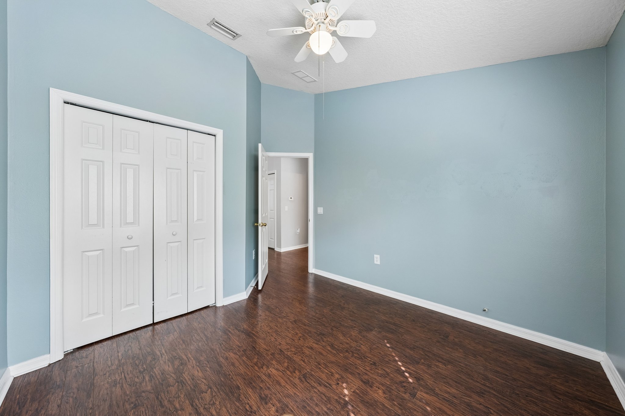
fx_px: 208
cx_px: 312
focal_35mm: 12
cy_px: 208
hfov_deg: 112.6
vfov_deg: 90.0
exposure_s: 1/60
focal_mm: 12
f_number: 8
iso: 800
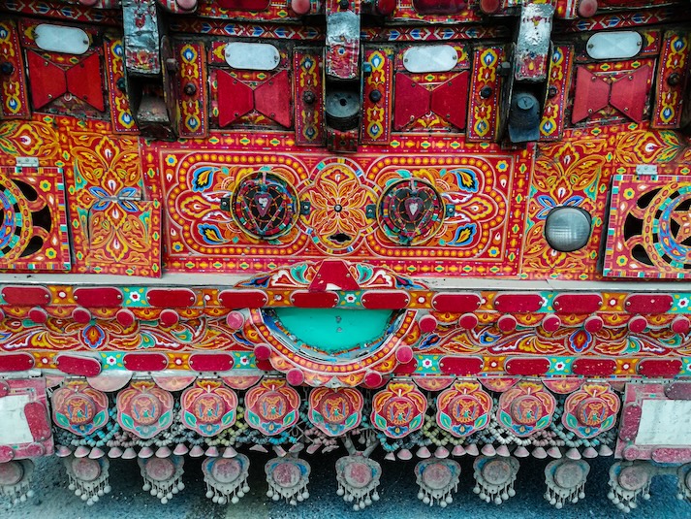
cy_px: 260
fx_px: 539
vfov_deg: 51.4
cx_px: 346
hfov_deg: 65.3
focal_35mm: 27
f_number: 2.2
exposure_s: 1/33
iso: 250
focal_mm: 3.8
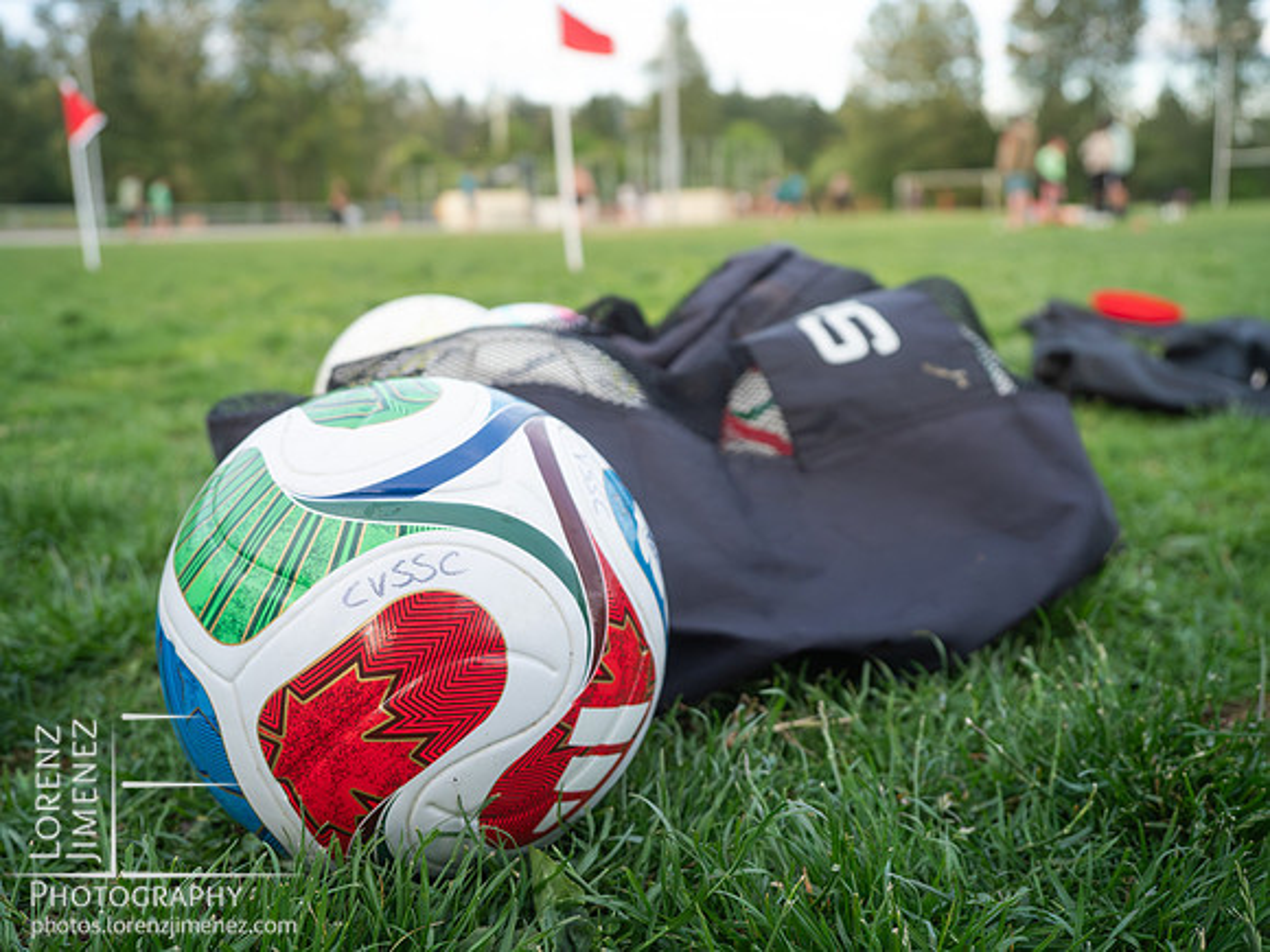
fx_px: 1224
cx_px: 608
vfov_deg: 42.5
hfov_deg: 54.8
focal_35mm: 33
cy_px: 456
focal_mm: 16
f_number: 2.8
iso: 1250
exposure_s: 1/1250
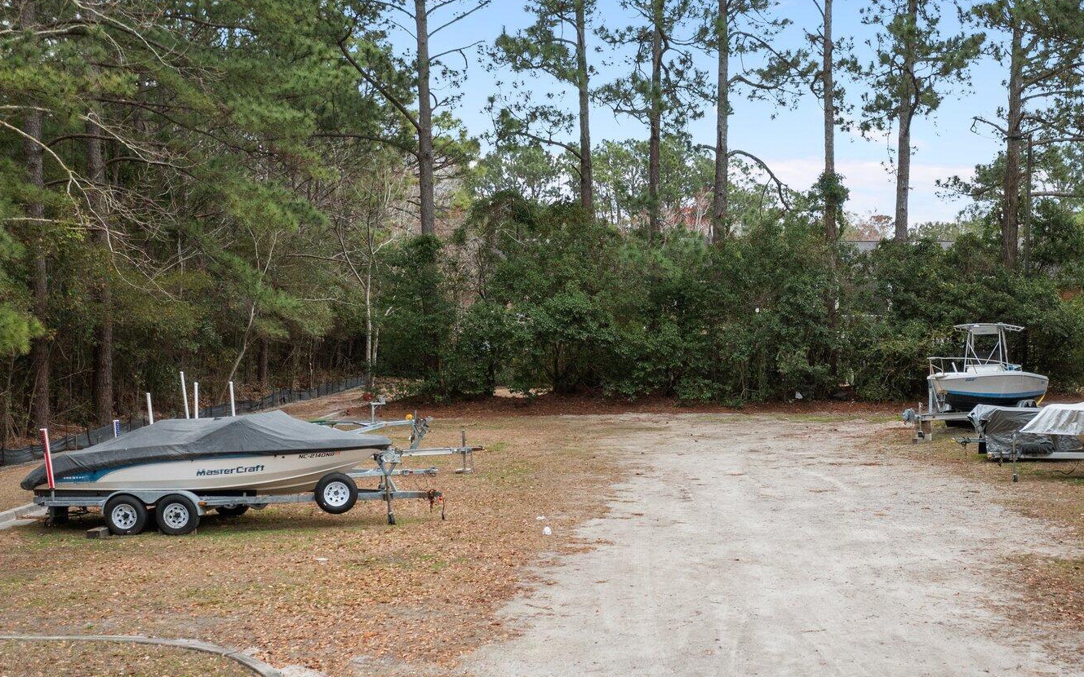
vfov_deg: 29.1
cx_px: 697
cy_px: 405
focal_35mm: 44
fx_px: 1300
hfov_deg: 44.8
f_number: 2.8
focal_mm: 10.26
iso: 200
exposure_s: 1/120
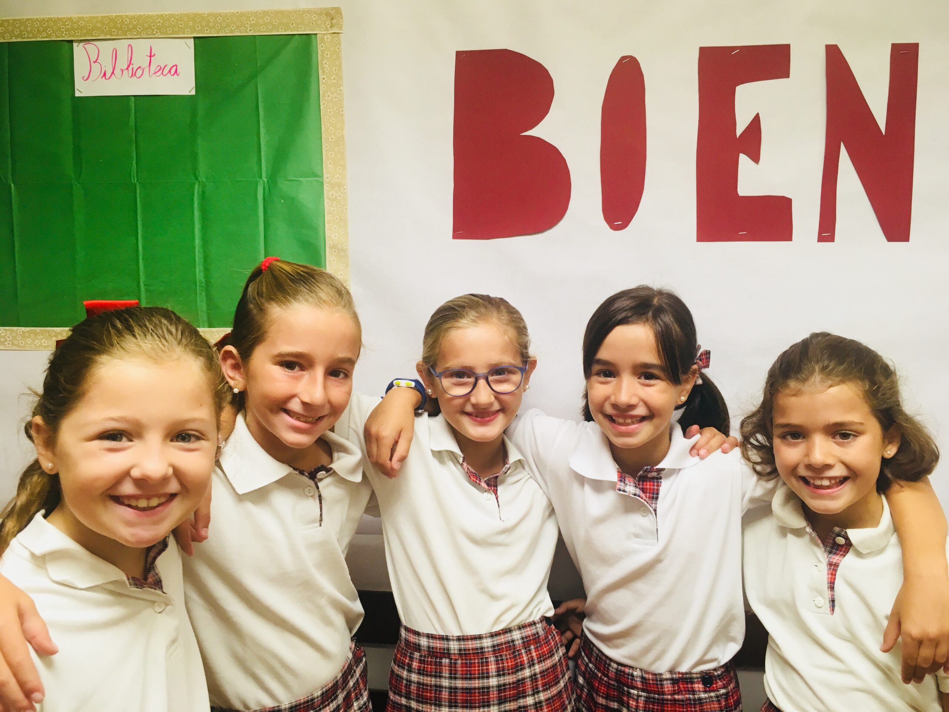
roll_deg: -0.4
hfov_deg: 61.7
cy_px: 356
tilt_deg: -7.2
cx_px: 474
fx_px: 795
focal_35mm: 29
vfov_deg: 48.2
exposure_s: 1/33
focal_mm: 4.15
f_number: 2.2
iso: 80
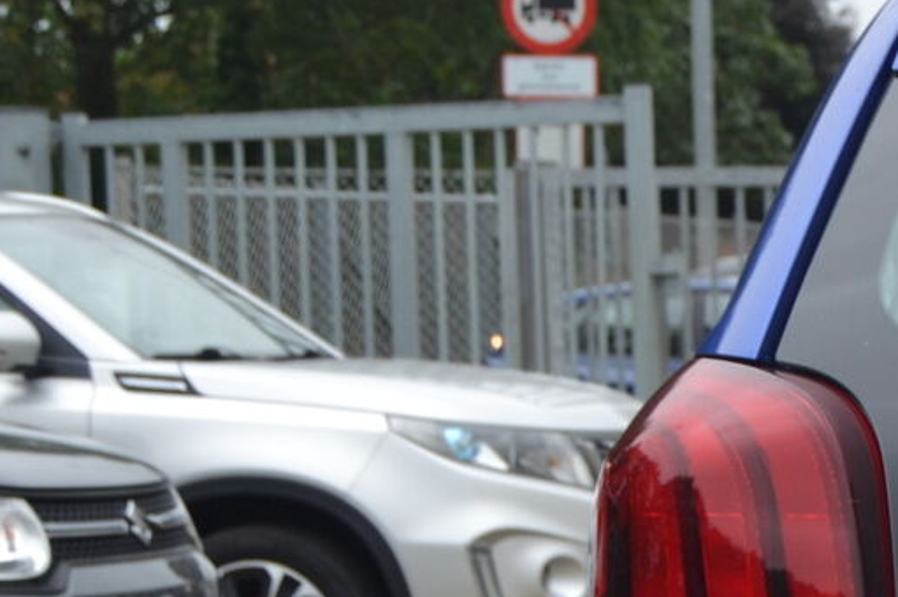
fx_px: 4359
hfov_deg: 11.1
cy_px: 708
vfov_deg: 7.8
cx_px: 1529
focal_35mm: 175
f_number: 5.6
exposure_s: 1/125
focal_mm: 31
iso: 140
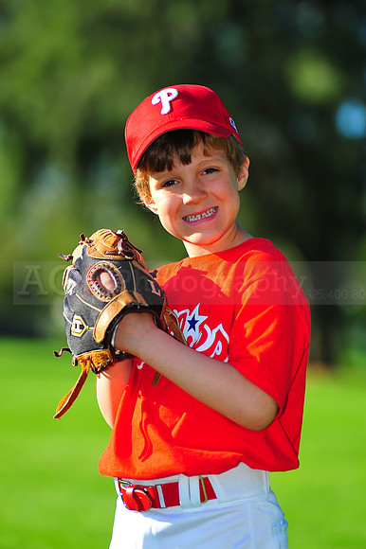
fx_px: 2748
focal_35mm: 180
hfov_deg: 7.6
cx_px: 183
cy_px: 274
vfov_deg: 11.4
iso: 200
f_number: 4
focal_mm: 180
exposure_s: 1/1000
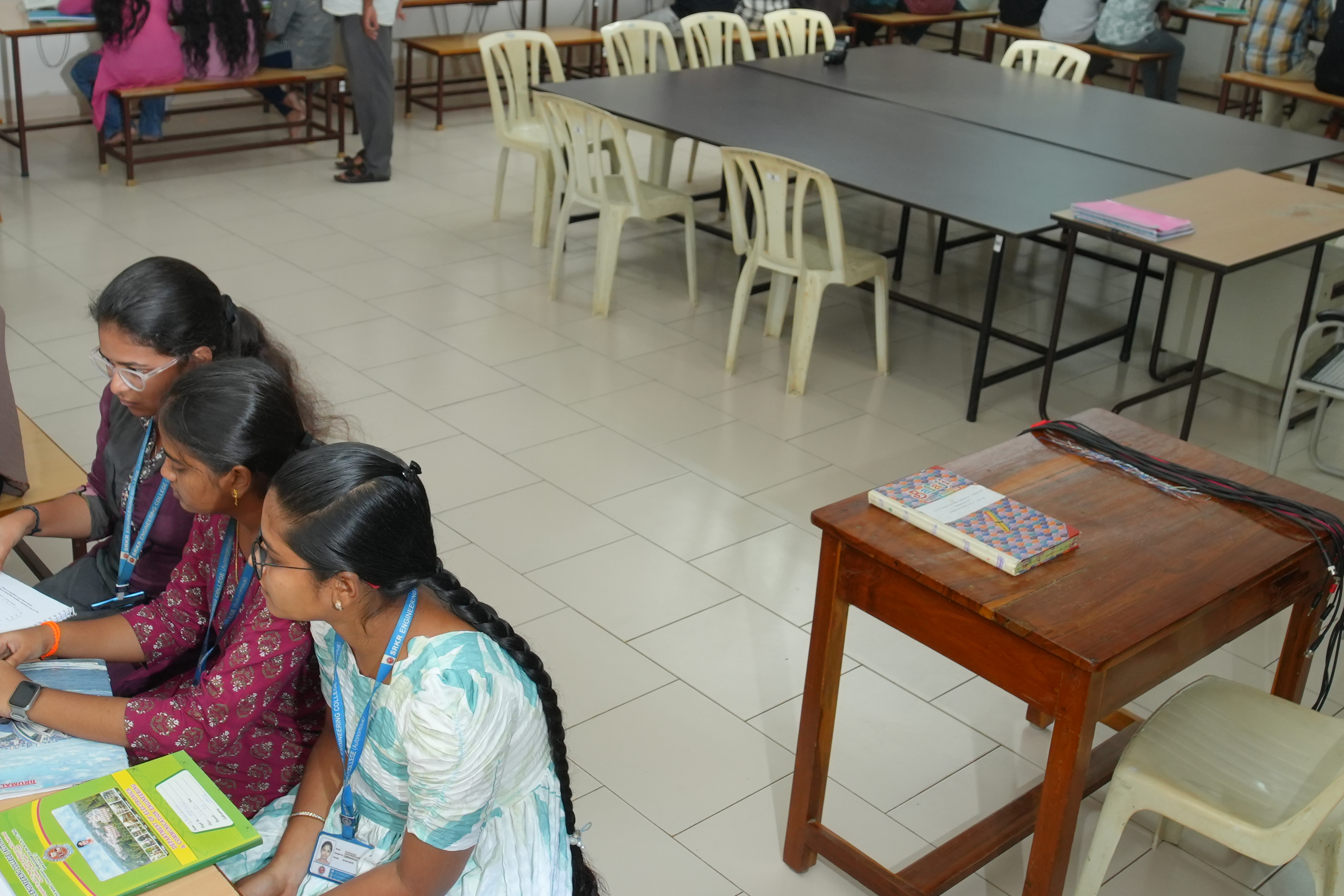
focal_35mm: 40
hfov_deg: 48.4
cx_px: 614
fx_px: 1493
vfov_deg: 33.2
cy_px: 338
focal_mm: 18
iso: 800
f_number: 4.5
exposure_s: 1/200
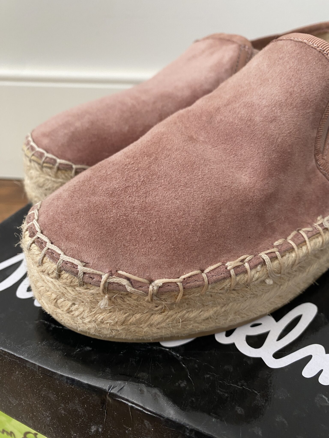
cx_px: 164
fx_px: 317
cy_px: 219
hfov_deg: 54.9
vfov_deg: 69.4
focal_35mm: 25
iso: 125
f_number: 1.8
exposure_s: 1/74
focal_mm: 4.25
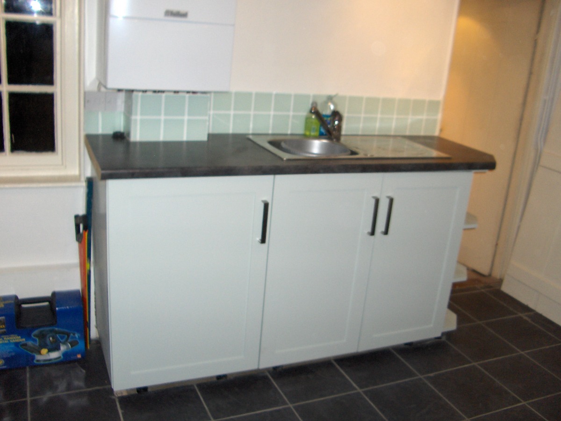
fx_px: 567
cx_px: 280
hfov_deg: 52.6
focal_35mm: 35
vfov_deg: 40.7
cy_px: 210
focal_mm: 5.8
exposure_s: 1/60
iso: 100
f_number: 2.6
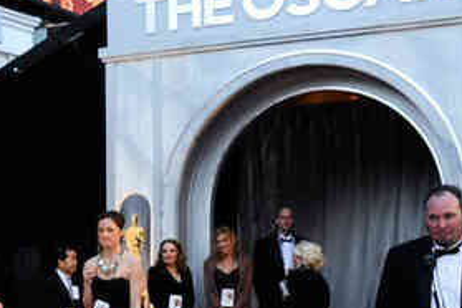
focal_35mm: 95
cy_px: 352
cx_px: -204
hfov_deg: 19.2
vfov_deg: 14.0
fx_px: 1219
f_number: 7.1
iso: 500
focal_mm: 28
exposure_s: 1/250
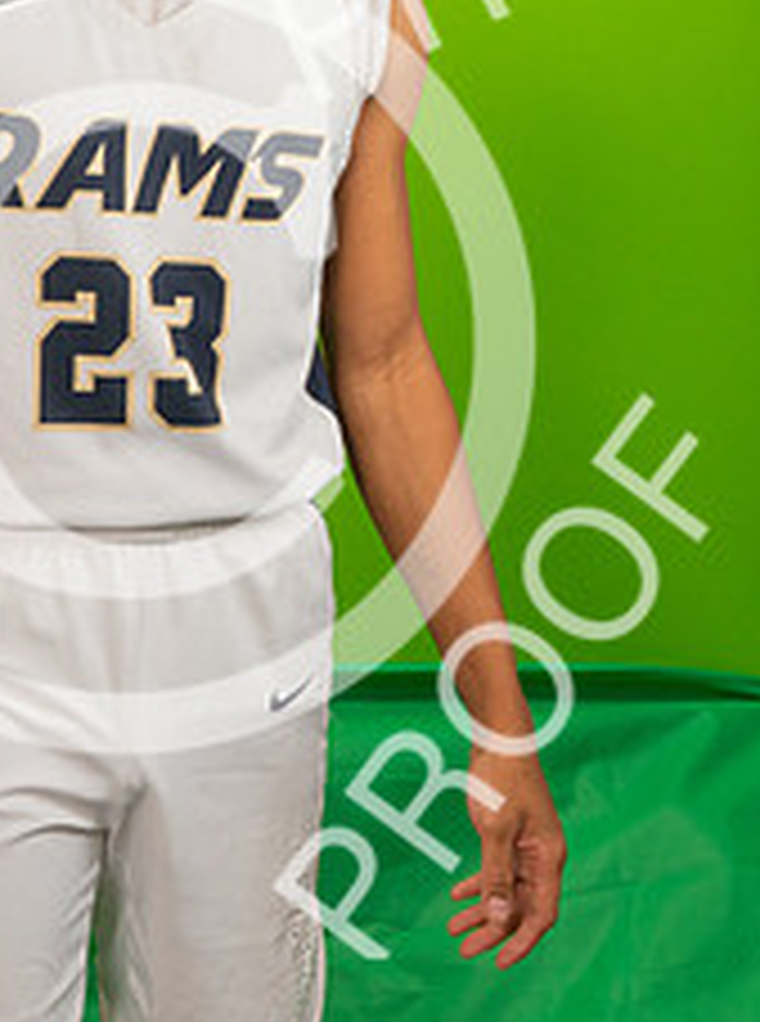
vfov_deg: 21.4
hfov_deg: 16.2
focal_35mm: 90
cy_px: 117
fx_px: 2647
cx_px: 90
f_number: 18
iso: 800
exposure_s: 1/60
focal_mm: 24
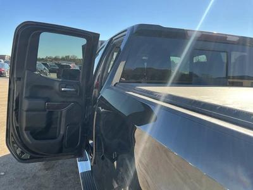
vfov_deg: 49.7
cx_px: 126
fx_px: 205
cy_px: 95
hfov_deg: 63.4
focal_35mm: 28
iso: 25
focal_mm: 3
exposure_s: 1/473
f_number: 1.8
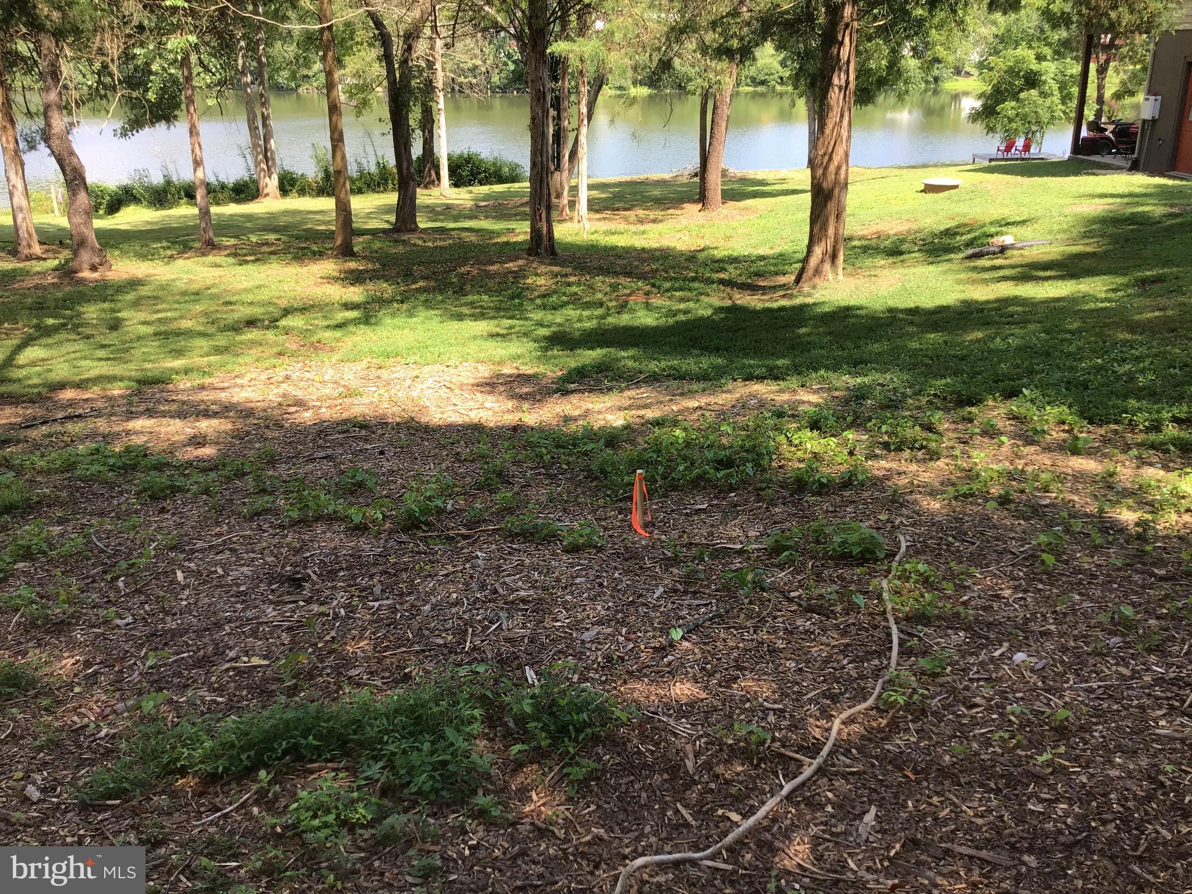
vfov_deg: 45.4
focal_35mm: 31
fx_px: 1067
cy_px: 447
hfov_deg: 58.4
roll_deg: +1.0
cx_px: 596
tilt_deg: -19.2
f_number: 2.4
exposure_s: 1/194
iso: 25
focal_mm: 3.3
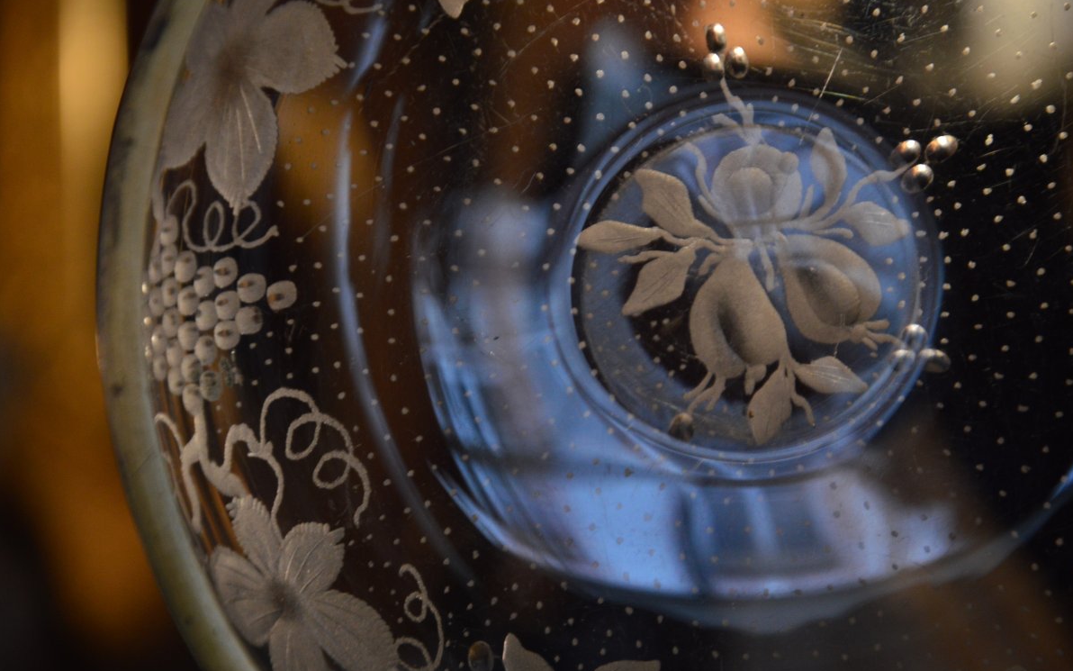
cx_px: 538
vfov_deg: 8.1
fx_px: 4723
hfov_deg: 13.0
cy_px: 328
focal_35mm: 162
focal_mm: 105
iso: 800
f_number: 5.6
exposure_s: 1/50
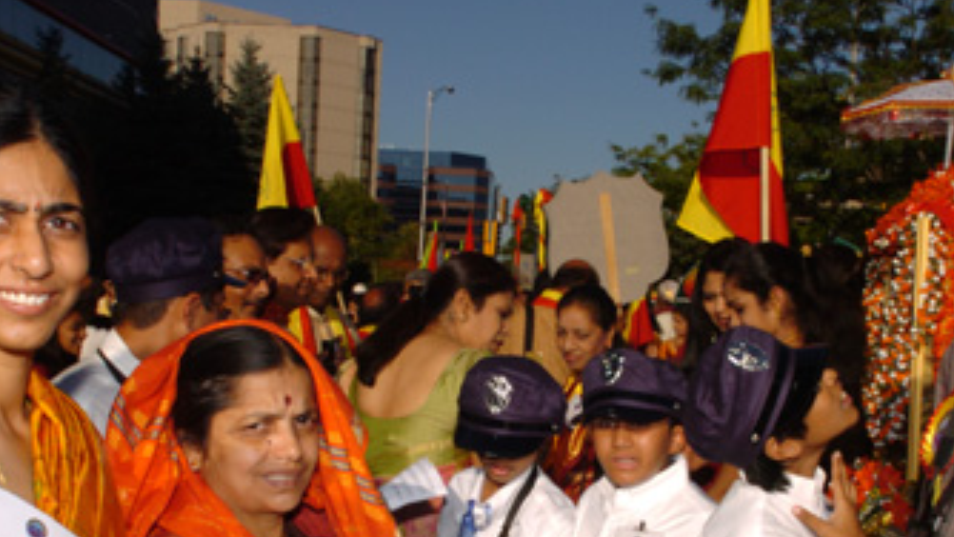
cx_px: 508
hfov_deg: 42.9
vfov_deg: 24.5
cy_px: 436
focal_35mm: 48
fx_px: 1213
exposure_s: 1/250
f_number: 13
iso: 200
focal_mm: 17
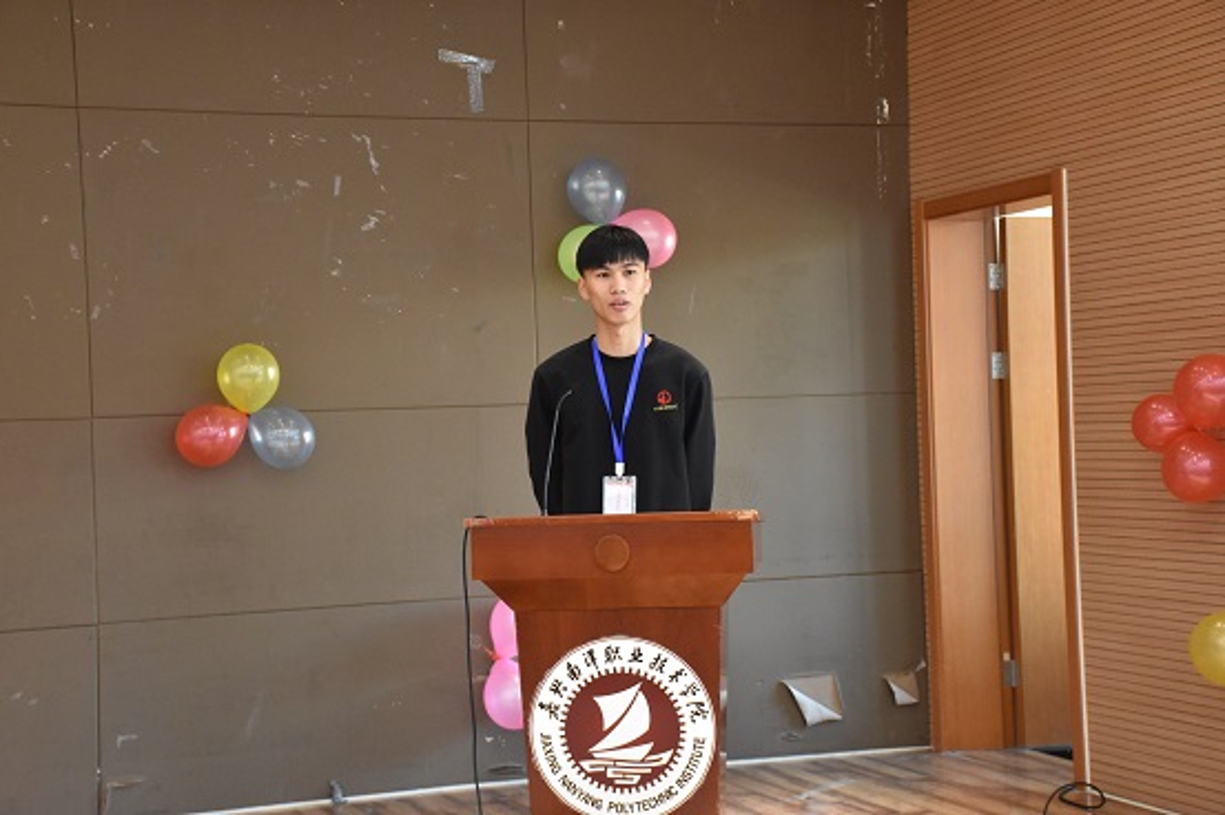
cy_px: 408
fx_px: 2142
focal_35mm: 63
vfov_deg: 21.5
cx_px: 612
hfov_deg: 31.9
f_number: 4.5
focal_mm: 42
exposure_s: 1/80
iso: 2500
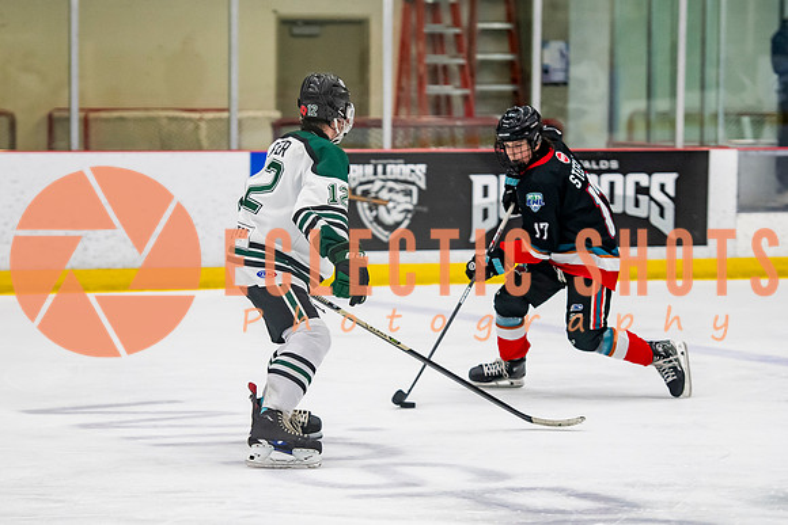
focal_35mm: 180
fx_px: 3945
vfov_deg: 7.6
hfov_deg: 11.4
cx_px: 380
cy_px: 294
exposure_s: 1/640
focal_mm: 120
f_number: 3.2
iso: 2000
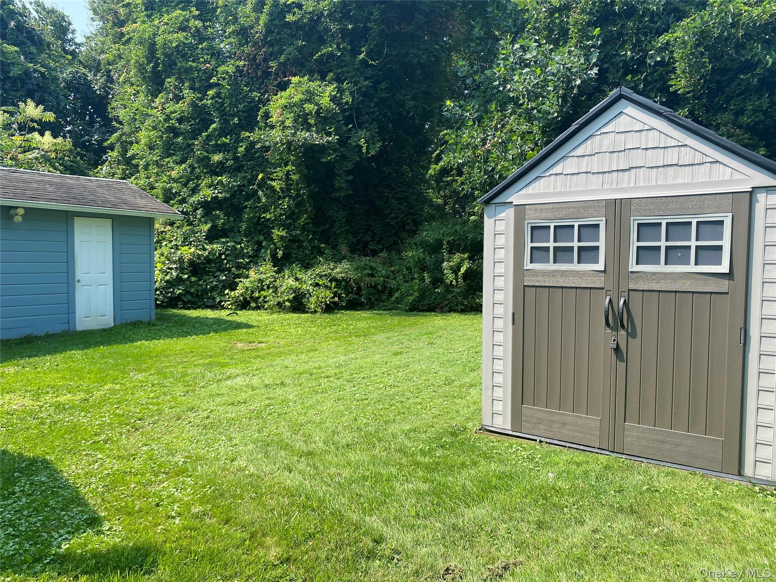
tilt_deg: -5.7
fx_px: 583
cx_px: 388
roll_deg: -0.7
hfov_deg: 67.3
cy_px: 291
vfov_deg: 53.1
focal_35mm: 26
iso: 32
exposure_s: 1/877
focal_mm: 4.25
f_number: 1.8
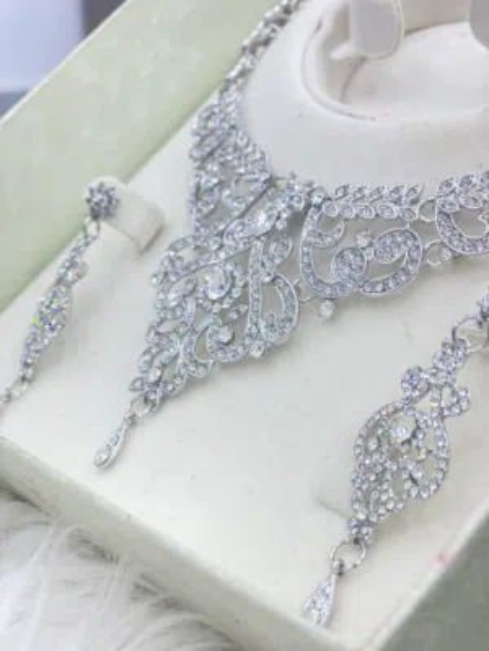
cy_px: 326
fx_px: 979
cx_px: 244
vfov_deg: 36.8
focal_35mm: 52
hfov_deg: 28.0
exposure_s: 1/100
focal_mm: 6
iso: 160
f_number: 2
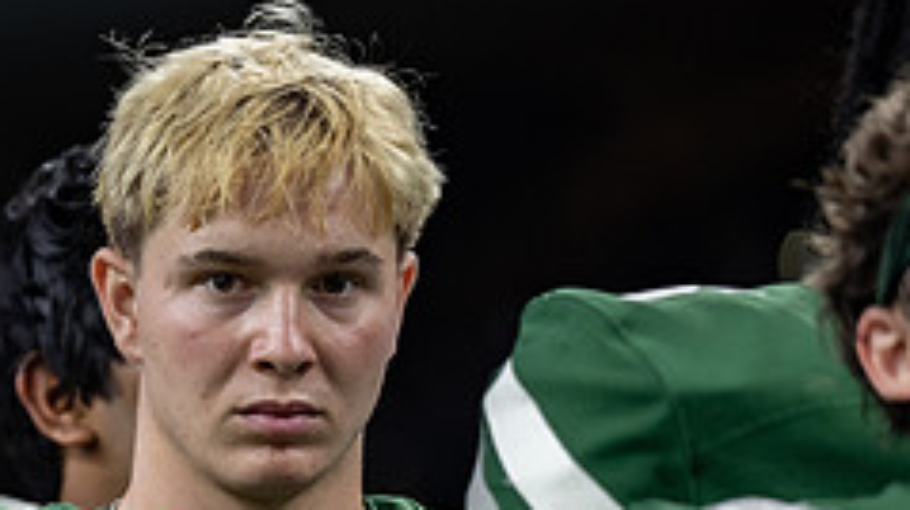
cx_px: -15
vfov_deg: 2.1
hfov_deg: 3.8
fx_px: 13695
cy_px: 708
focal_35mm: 568
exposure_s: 1/320
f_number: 2.8
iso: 1250
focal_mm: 200
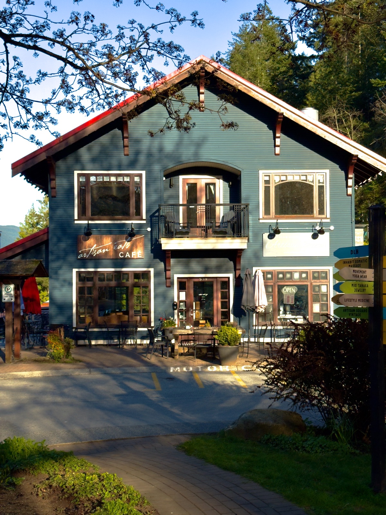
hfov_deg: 30.3
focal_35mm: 48
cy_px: 258
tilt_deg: +2.6
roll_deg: +0.5
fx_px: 714
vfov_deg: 39.7
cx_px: 193
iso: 64
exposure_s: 1/7143
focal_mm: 6.76
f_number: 1.78
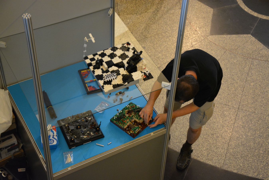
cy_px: 90
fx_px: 538
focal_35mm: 72
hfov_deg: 28.1
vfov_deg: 18.9
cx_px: 134
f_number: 4.8
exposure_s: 1/25
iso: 3200
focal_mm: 48
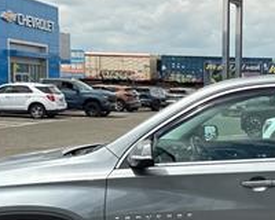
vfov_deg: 20.3
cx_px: 292
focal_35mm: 75
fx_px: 610
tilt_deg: -4.5
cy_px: 166
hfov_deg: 24.0
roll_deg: -0.4
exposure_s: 1/1211
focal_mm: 6.76
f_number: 1.78
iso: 100
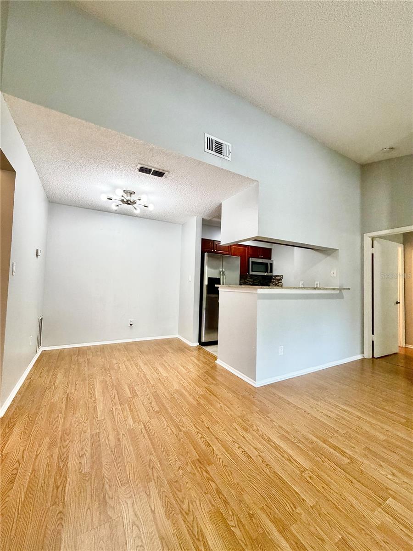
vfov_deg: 102.1
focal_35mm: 14
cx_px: 206
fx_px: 223
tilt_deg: +3.0
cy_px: 276
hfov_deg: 85.7
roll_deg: -1.7
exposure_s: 1/120
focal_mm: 2.22
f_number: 2.2
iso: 320
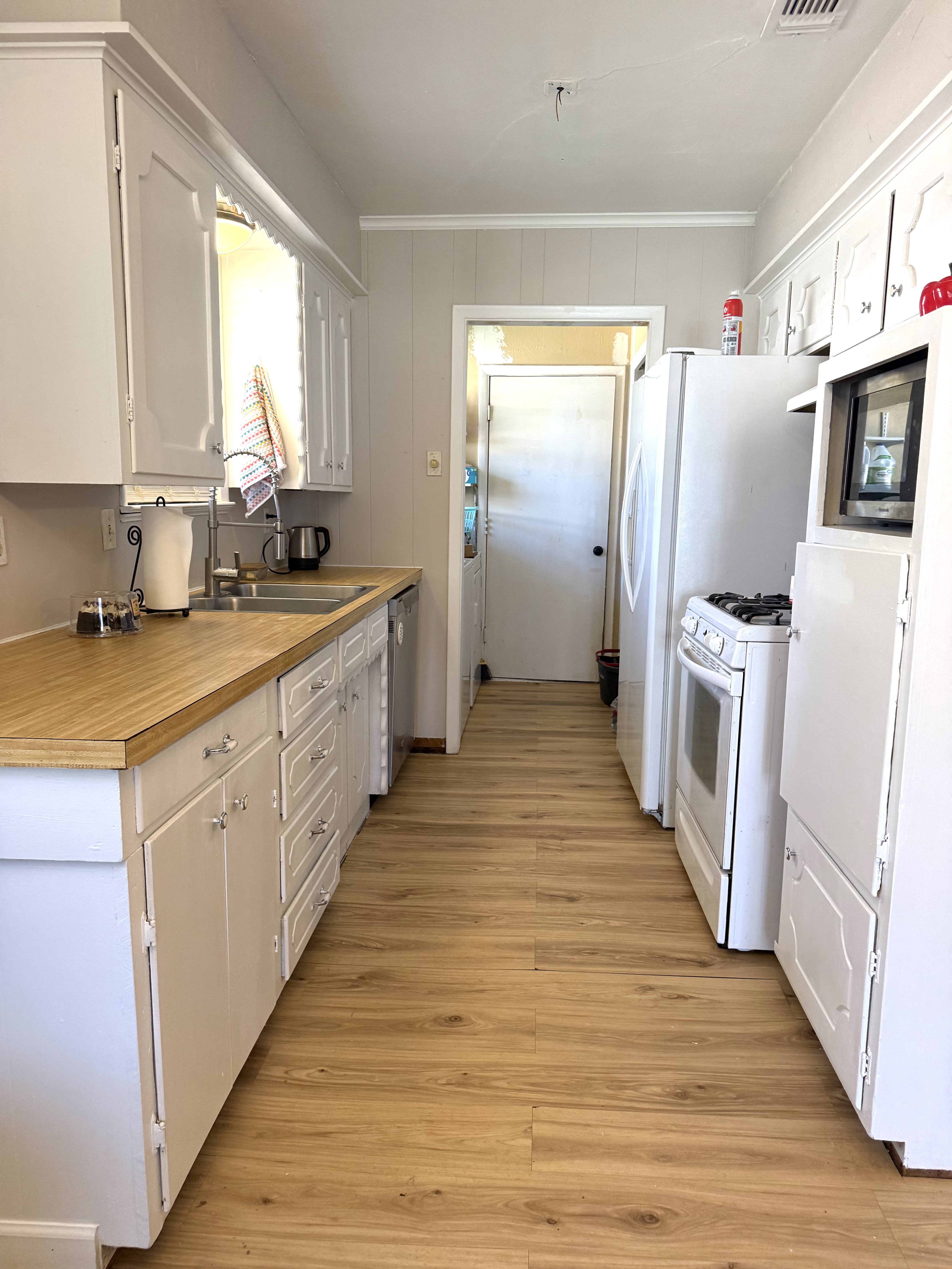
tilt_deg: -9.2
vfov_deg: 71.6
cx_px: 476
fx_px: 880
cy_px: 634
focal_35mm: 24
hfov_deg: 56.8
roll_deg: -1.3
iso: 250
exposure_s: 1/120
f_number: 1.78
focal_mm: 6.76
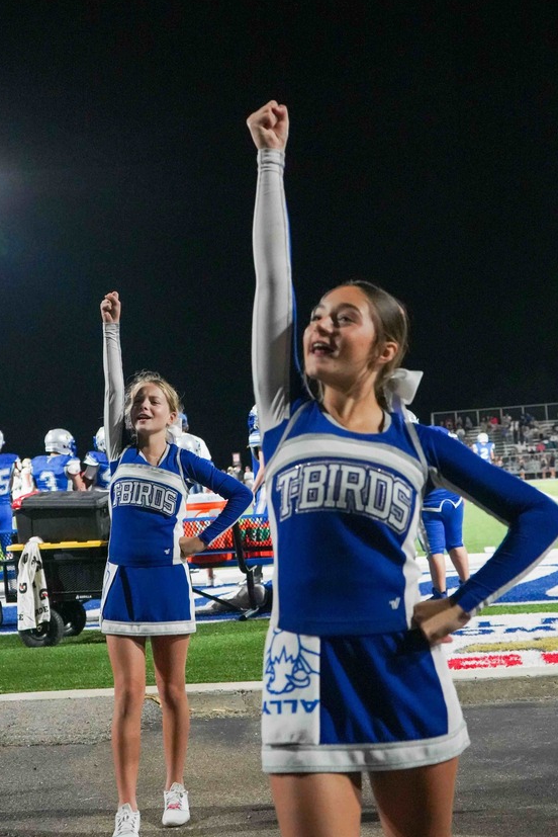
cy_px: 408
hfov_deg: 26.0
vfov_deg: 38.2
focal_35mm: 52
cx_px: 322
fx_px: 1208
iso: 12800
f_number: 4.5
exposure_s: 1/500
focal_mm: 42
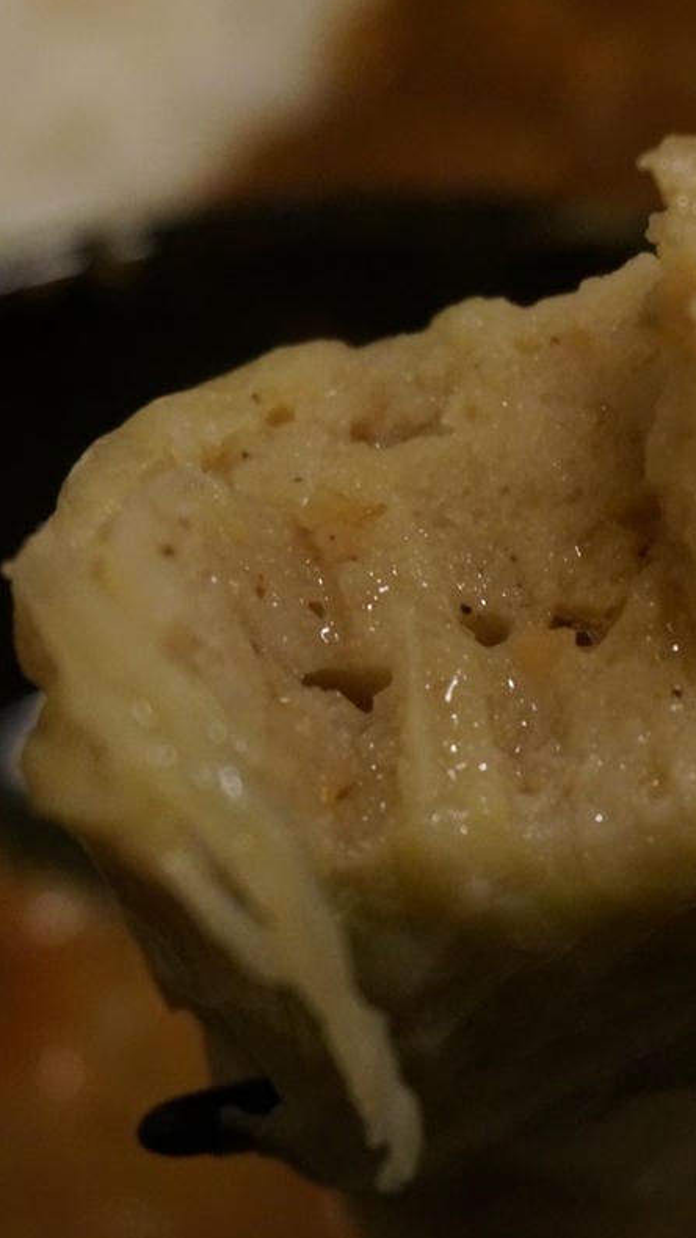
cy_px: 620
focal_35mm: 86
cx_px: 563
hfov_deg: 14.0
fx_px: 2821
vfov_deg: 24.7
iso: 3200
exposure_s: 1/40
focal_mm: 36
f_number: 5.6
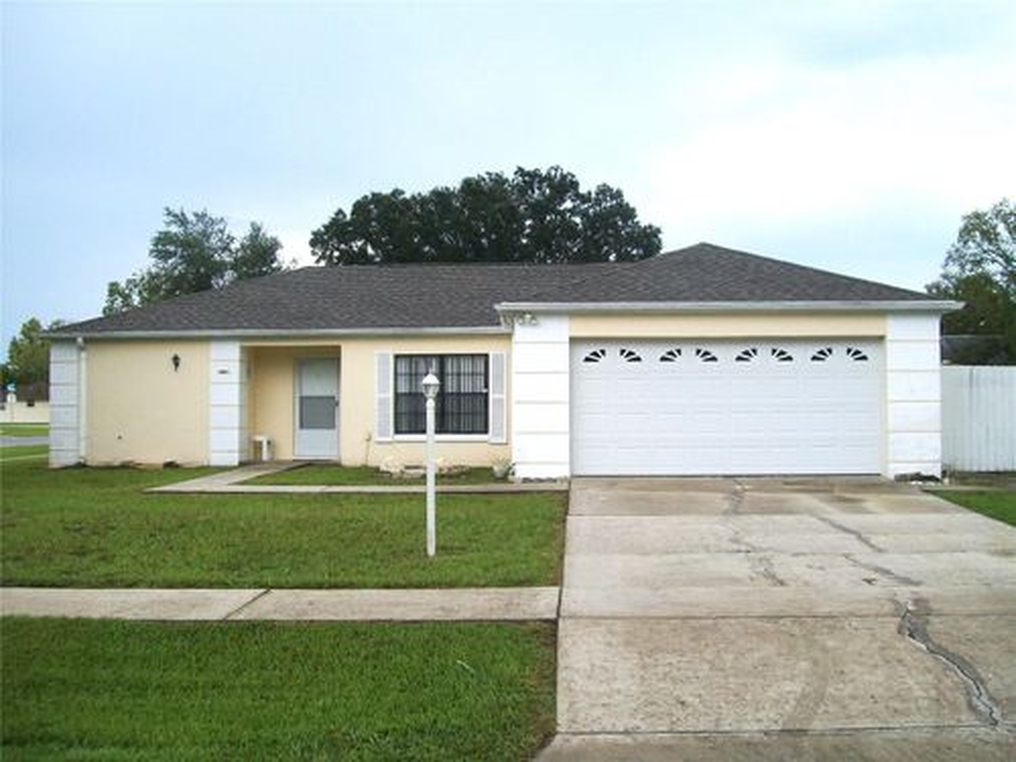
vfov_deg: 39.7
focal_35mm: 36
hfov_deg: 51.4
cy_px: 381
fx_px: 1057
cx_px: 508
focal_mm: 6
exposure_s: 1/400
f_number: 2.7
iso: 80
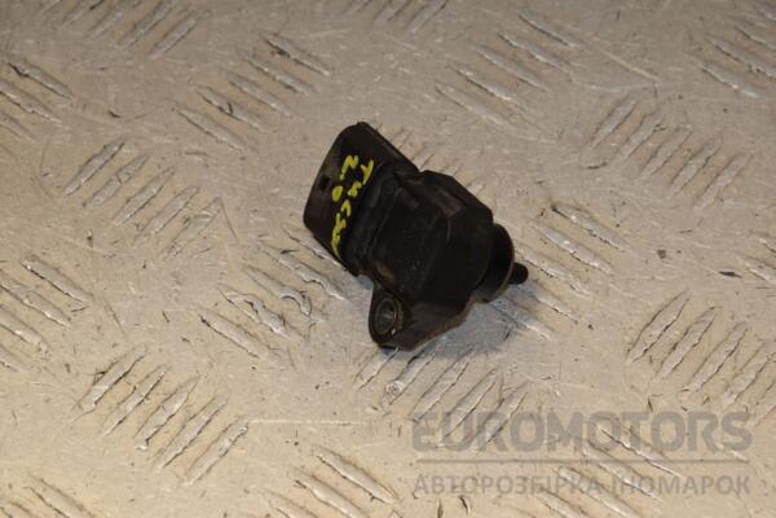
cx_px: 388
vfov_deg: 8.7
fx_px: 3395
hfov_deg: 13.0
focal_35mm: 158
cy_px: 259
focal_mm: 105
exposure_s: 1/200
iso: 800
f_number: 10
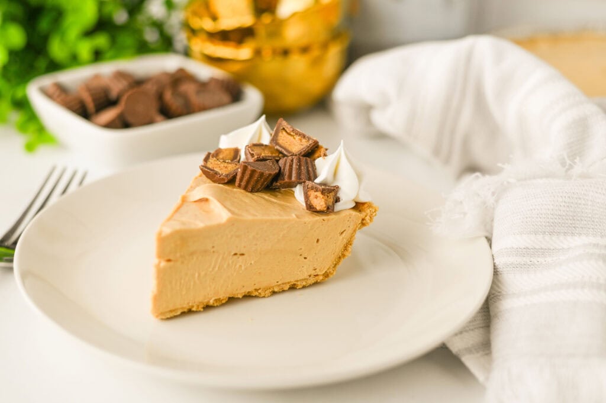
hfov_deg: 39.6
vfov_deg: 26.9
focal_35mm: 50
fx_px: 841
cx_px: 303
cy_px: 202
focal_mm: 50
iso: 160
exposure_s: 1/160
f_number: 3.5
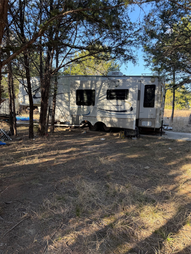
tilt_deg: -7.6
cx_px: 96
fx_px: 177
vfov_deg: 71.6
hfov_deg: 56.8
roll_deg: -1.5
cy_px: 127
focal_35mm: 24
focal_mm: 6.76
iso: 100
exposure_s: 1/374
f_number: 1.78
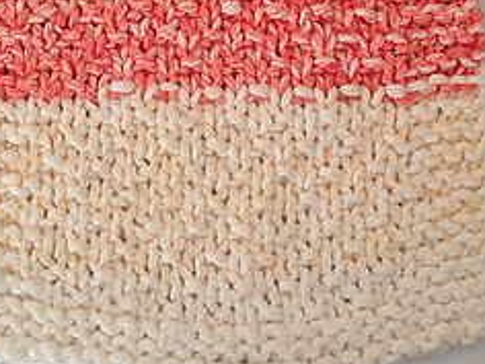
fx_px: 981
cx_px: 222
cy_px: 81
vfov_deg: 20.8
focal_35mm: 70
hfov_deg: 27.8
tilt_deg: -82.6
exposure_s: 1/60
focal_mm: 4.12
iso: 50
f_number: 2.4
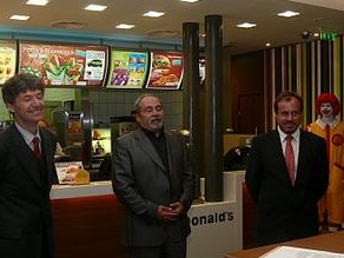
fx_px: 477
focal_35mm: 48
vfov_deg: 30.2
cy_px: 159
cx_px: 172
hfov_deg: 39.7
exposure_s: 1/30
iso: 100
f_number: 4
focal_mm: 7.4
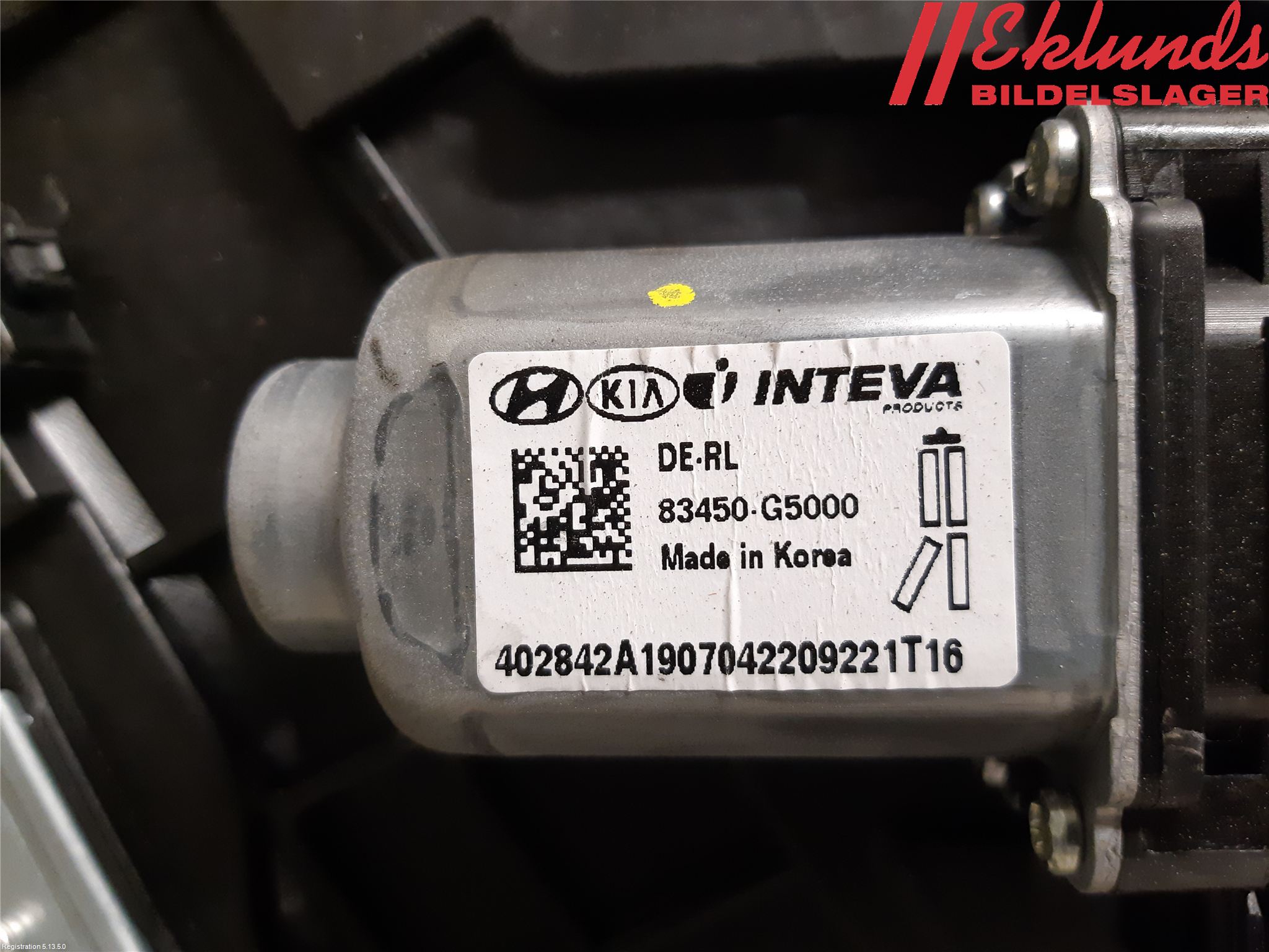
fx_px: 953
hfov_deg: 67.3
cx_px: 634
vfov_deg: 53.1
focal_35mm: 26
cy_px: 476
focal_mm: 3.93
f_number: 1.7
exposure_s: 1/50
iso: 250
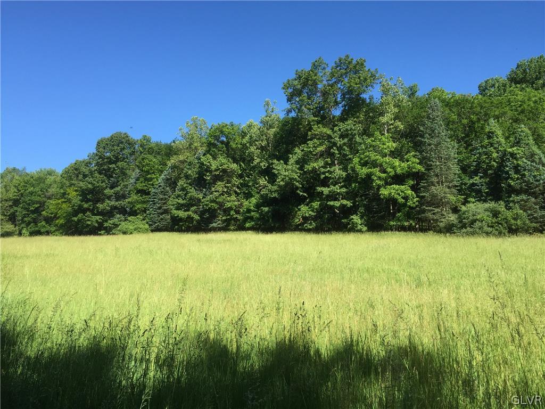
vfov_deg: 48.2
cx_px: 272
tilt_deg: +9.5
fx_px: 457
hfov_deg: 61.7
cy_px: 204
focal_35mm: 29
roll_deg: -0.6
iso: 32
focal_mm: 4.15
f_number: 2.2
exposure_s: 1/898
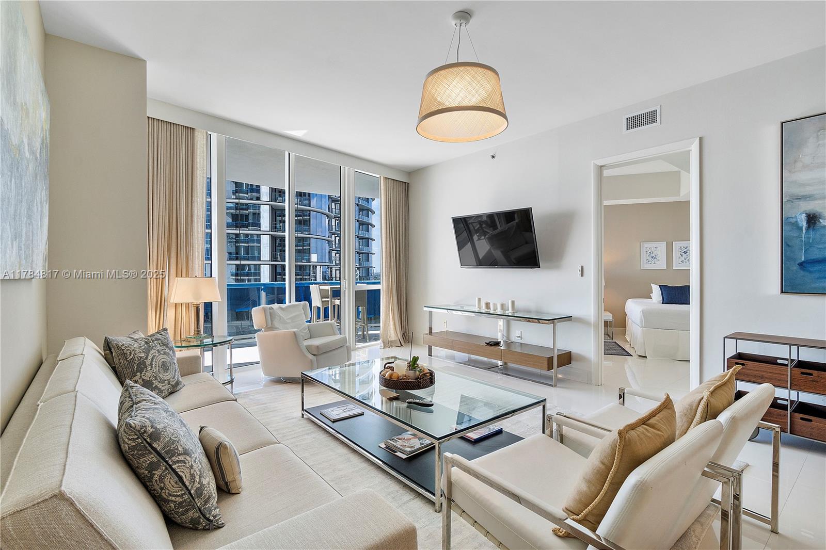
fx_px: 378
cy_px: 275
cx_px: 413
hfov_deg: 95.0
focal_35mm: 16
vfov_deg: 72.0
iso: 160
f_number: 11
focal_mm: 11
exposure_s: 1/20
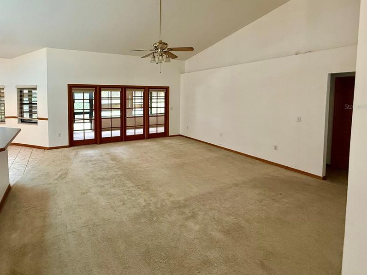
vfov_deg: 70.6
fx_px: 191
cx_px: 136
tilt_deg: -0.8
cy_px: 106
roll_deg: -0.6
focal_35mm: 18
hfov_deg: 86.0
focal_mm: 2.22
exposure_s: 1/120
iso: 400
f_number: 2.2
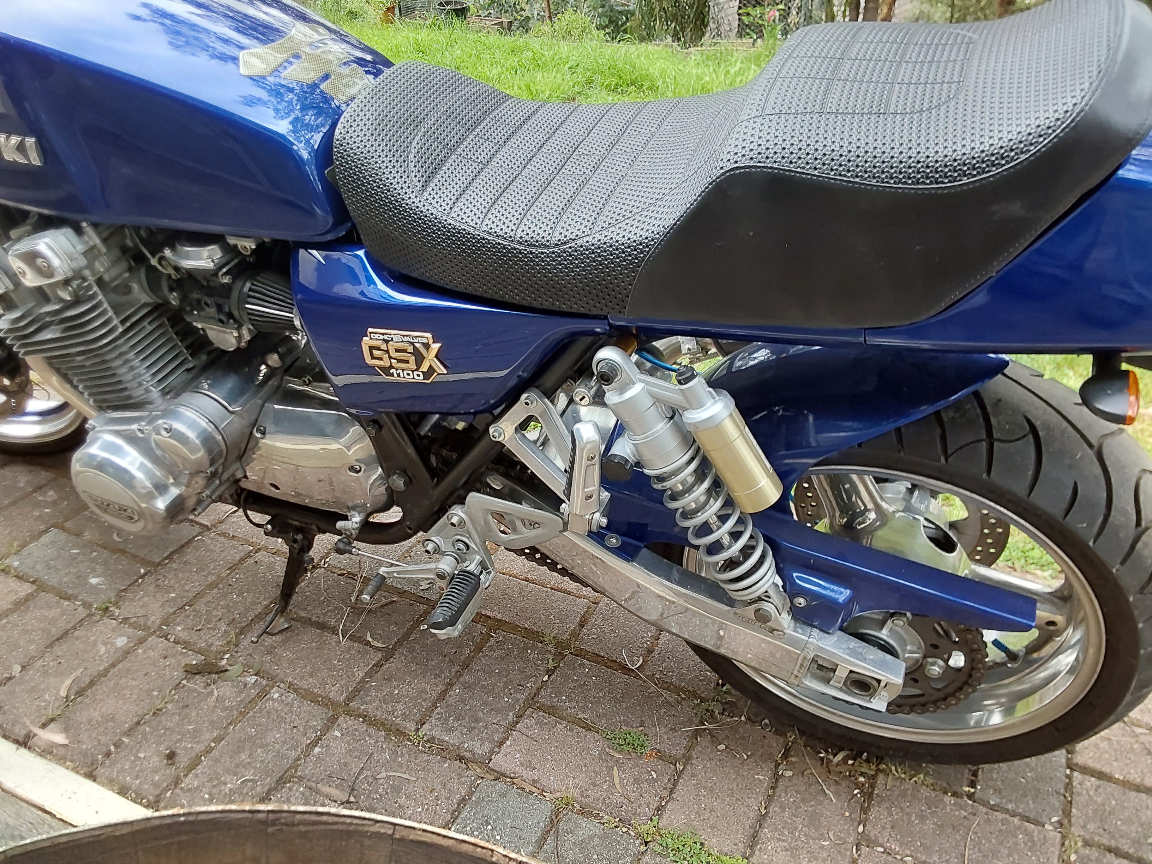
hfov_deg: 63.4
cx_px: 576
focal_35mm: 28
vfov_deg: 49.7
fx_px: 932
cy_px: 432
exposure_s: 1/100
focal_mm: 2.91
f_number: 1.9
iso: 100
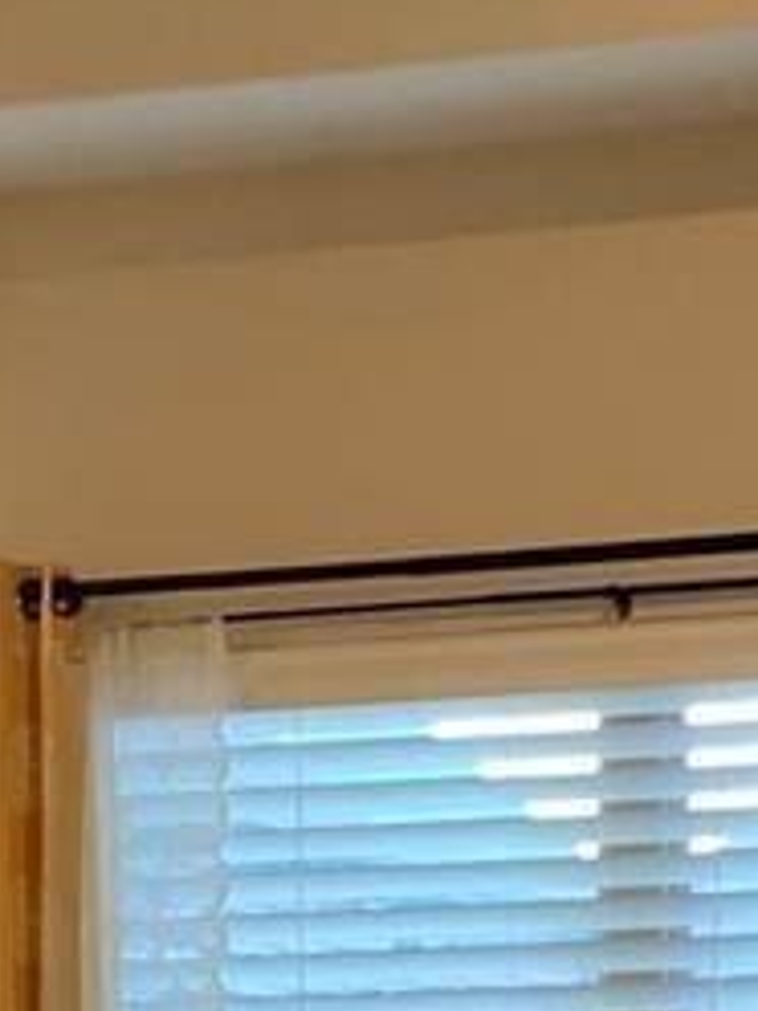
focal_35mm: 161
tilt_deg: -8.0
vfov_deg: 11.2
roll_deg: +0.1
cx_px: 179
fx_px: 4701
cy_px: 1936
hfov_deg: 9.2
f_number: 1.8
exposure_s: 1/60
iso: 125
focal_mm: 4.25
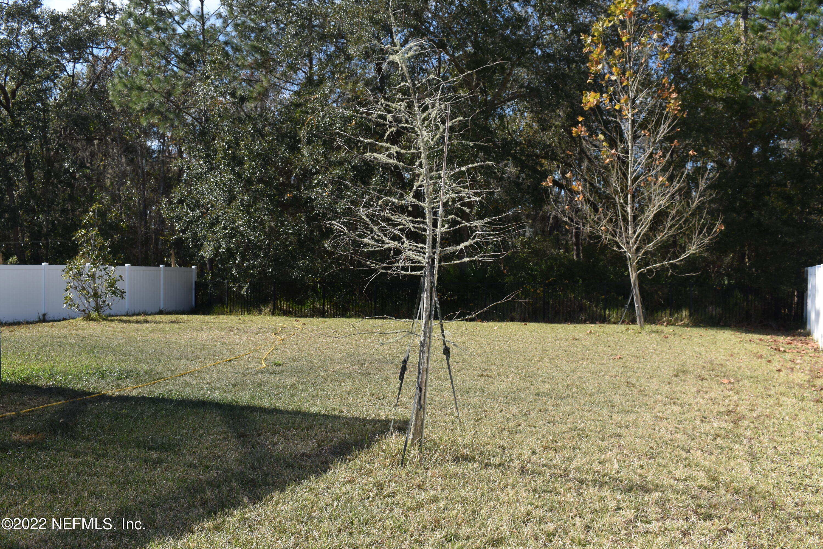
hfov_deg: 53.1
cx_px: 412
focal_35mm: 36
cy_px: 274
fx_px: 823
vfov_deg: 36.9
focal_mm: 24
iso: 100
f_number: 9
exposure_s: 1/200
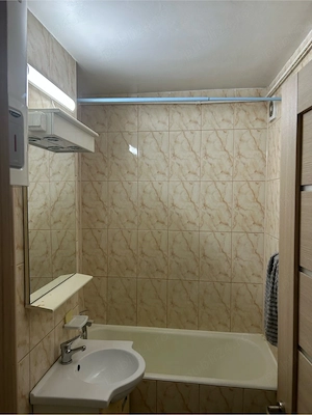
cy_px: 208
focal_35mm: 26
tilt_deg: -3.7
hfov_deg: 53.1
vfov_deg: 67.3
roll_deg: -0.8
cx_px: 156
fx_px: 312
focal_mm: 5.7
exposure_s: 1/50
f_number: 1.5
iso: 80
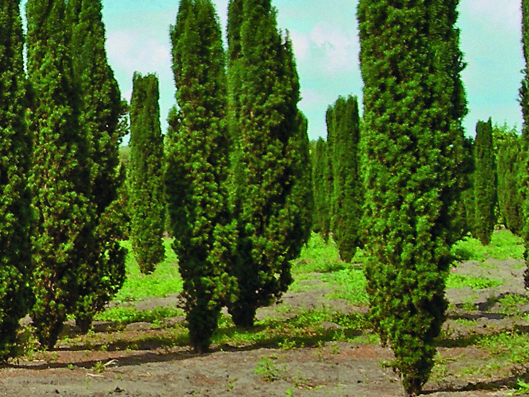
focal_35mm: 122
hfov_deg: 15.4
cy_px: 173
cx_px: -167
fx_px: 1865
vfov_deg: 12.1
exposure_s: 1/337
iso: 50
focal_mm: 7.8
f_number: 4.8
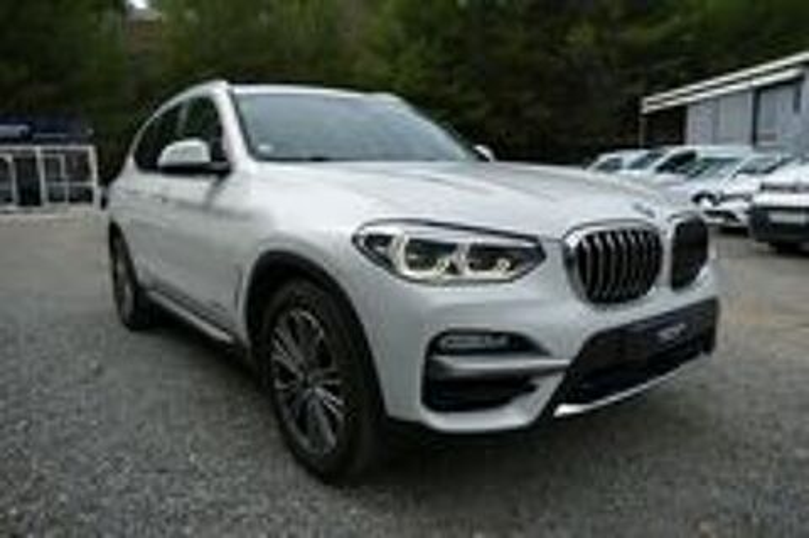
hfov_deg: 71.6
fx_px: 561
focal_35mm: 25
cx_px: 404
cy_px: 269
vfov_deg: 51.2
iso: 125
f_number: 2.8
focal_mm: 9.12
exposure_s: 1/1300
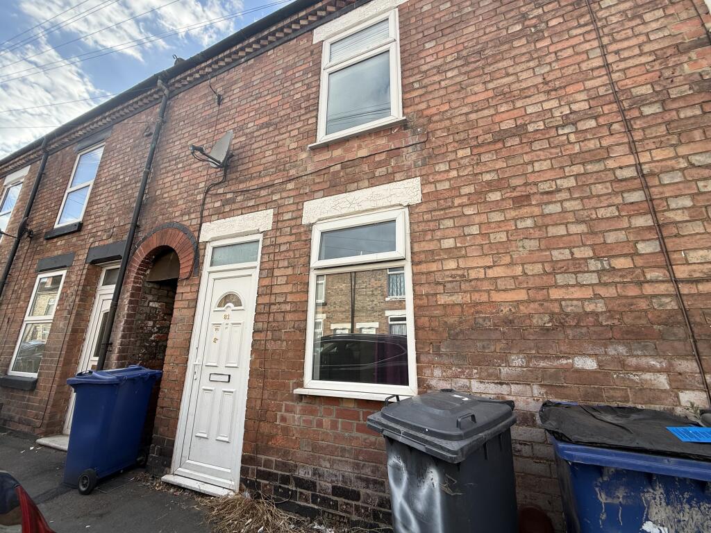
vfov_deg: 85.7
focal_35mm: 14
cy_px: 266
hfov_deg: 102.1
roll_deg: -0.7
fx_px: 288
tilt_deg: +17.1
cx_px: 356
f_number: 2.2
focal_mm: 2.22
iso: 50
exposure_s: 1/545
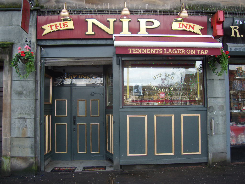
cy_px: 92
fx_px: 241
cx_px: 122
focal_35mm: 34
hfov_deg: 54.0
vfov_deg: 41.8
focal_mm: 7.3
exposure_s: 1/80
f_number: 2.8
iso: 80
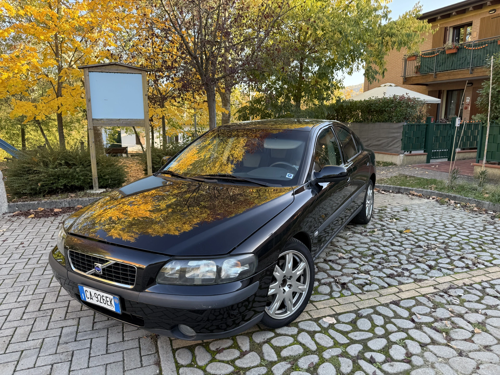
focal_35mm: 24
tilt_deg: -10.3
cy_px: 188
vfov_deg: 56.8
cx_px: 250
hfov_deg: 71.6
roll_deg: +0.6
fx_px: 347
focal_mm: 6.76
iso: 80
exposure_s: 1/283
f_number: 1.78
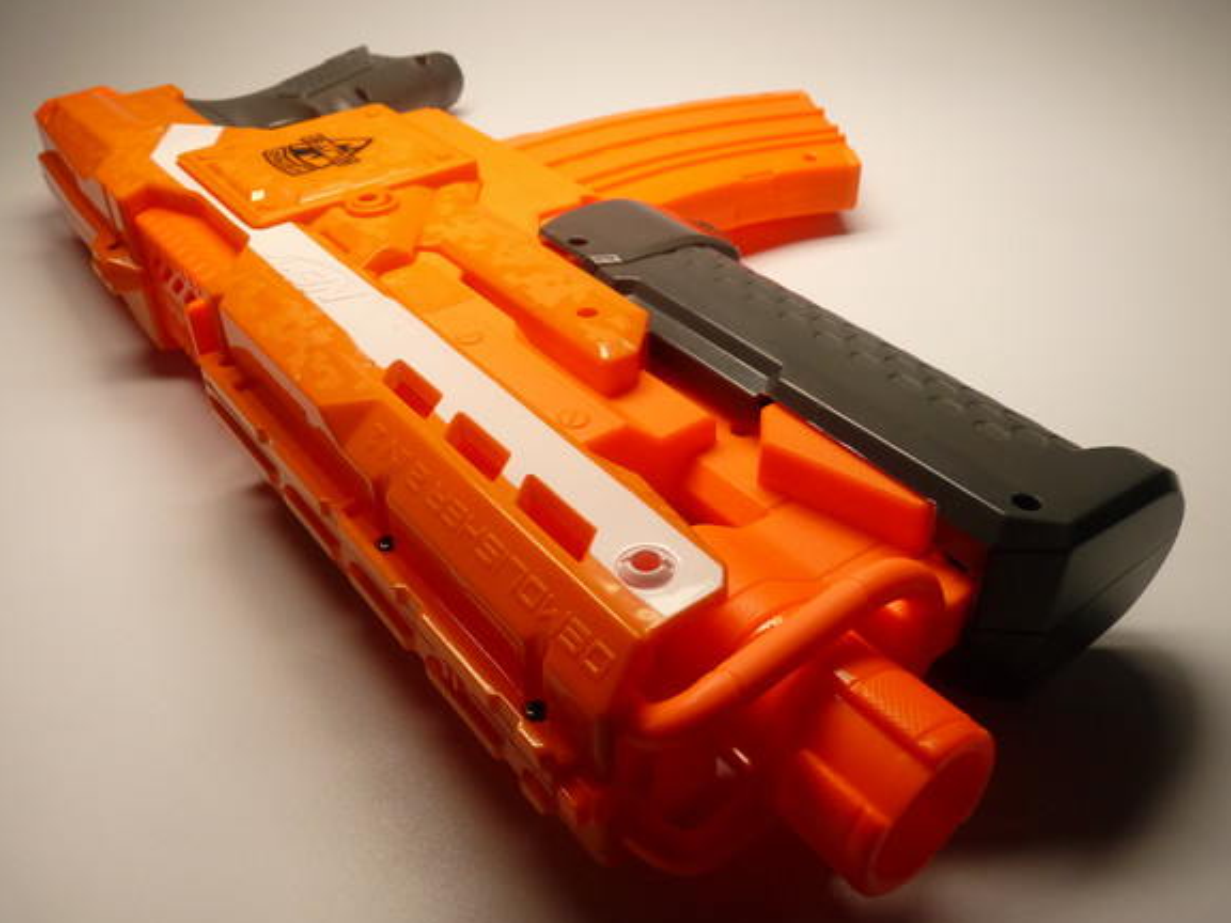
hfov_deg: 60.0
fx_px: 1067
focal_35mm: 30
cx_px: 628
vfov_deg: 46.8
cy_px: 440
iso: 200
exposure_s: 1/320
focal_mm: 4.8
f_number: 2.8
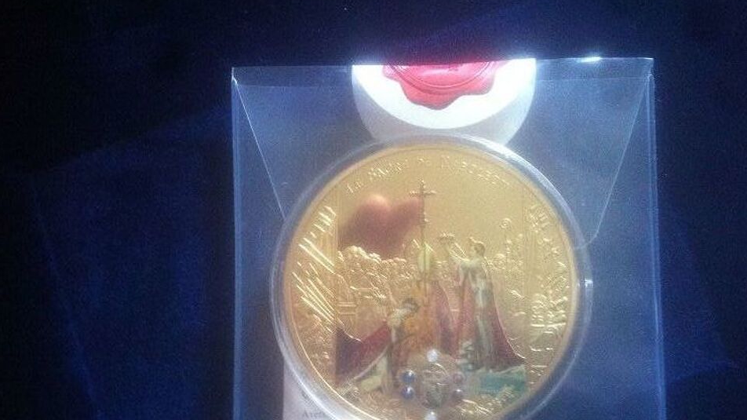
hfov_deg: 50.5
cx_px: 389
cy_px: 274
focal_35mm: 40
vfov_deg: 29.5
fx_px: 792
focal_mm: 3.85
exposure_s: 1/17
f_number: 2.8
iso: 400
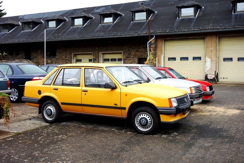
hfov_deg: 47.4
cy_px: 82
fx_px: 278
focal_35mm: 41
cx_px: 122
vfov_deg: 32.6
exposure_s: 1/200
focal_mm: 15.28
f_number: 5.6
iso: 125
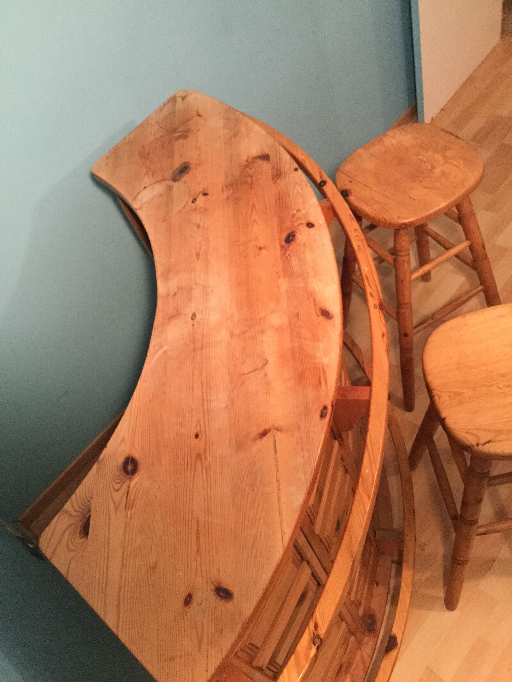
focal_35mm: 31
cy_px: 341
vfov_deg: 58.4
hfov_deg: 45.4
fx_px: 611
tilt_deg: -50.6
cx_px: 256
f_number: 2.4
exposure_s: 1/17
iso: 320
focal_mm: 3.3
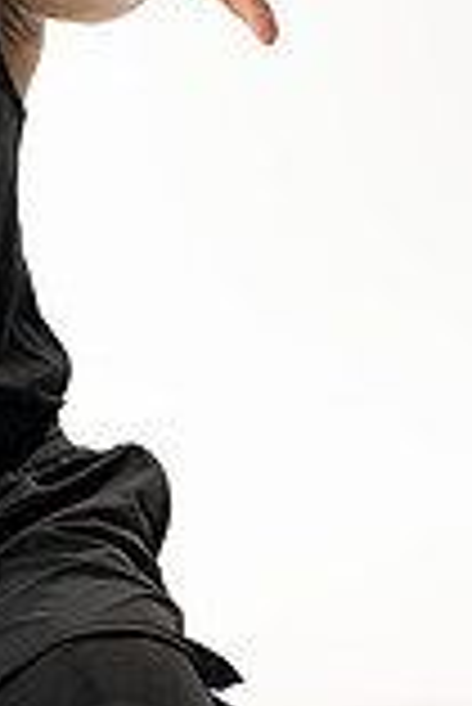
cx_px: -148
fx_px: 2806
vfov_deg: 14.3
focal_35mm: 143
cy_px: 171
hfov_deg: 9.4
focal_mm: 50
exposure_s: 1/80
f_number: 3.2
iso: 800
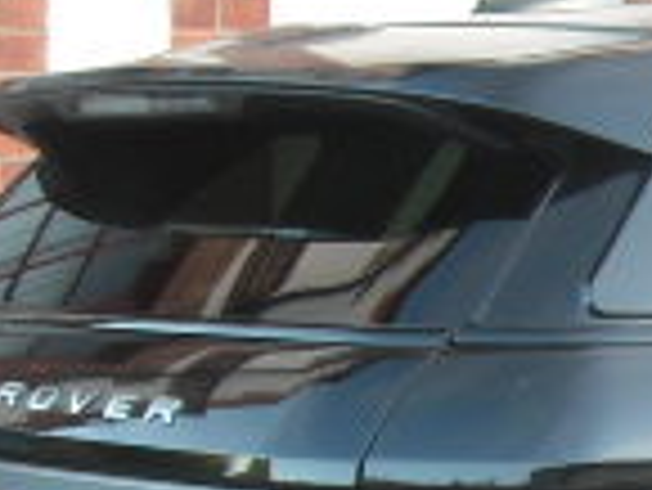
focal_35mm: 154
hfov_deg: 12.2
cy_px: 652
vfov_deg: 9.5
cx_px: 998
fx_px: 2903
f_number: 2.8
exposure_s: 1/60
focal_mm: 5.7
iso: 154
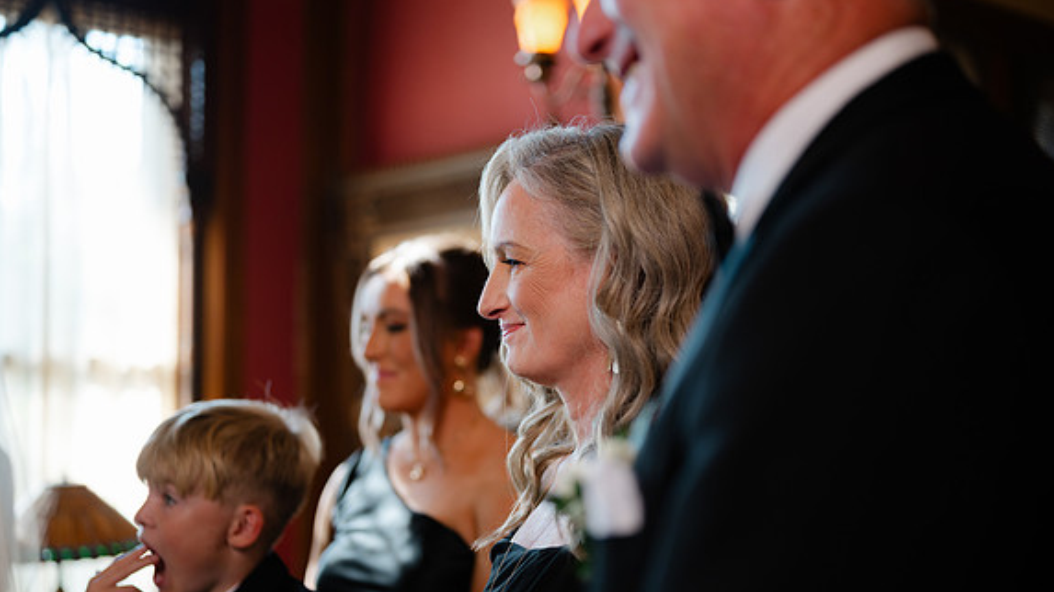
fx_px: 1481
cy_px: 350
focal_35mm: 53
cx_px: 532
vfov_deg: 22.6
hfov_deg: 39.2
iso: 160
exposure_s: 1/125
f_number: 1.8
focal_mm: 50
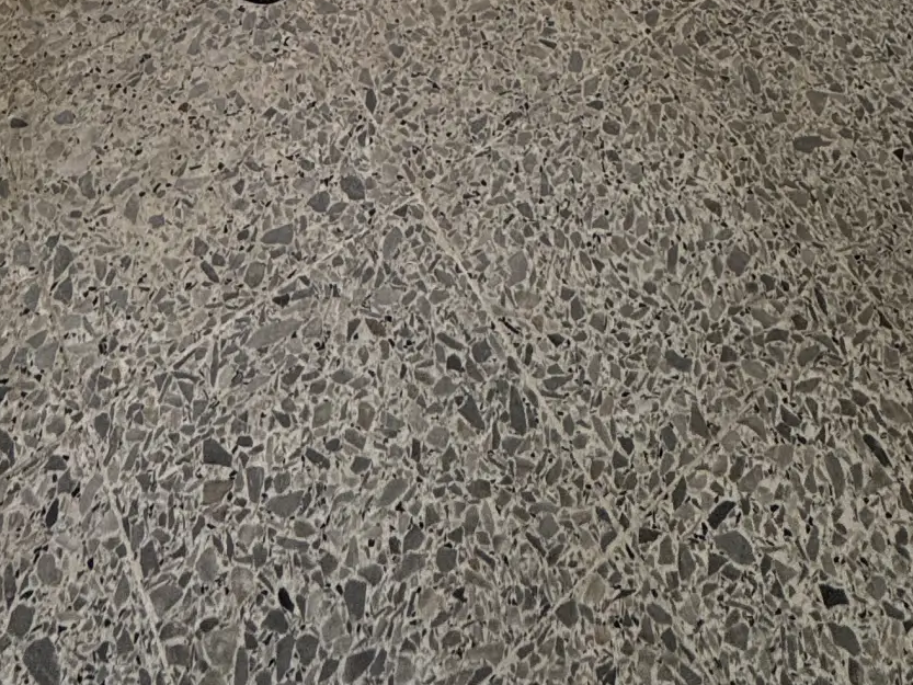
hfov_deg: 43.5
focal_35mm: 43
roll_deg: -9.9
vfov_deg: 20.3
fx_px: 1134
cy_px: -621
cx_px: 578
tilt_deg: -21.2
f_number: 2.2
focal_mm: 2.22
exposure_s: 1/99
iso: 80
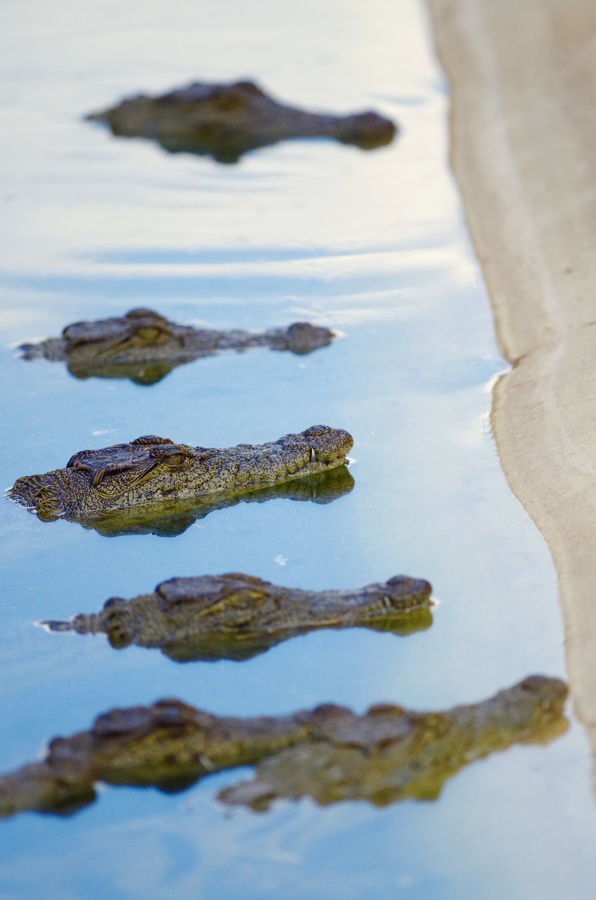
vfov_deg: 4.6
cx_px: 298
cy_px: 450
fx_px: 11227
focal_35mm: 450
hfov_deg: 3.0
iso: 800
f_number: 4
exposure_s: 1/1600
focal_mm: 300
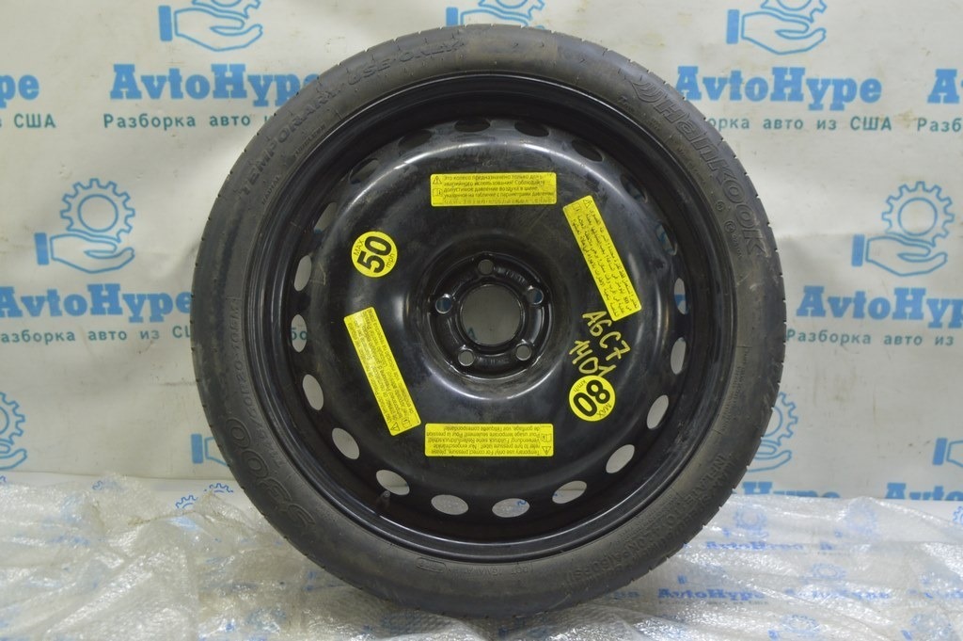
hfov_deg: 48.0
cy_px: 320
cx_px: 482
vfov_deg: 33.0
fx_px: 1082
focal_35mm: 40
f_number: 5.6
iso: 400
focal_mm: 27
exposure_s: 1/20
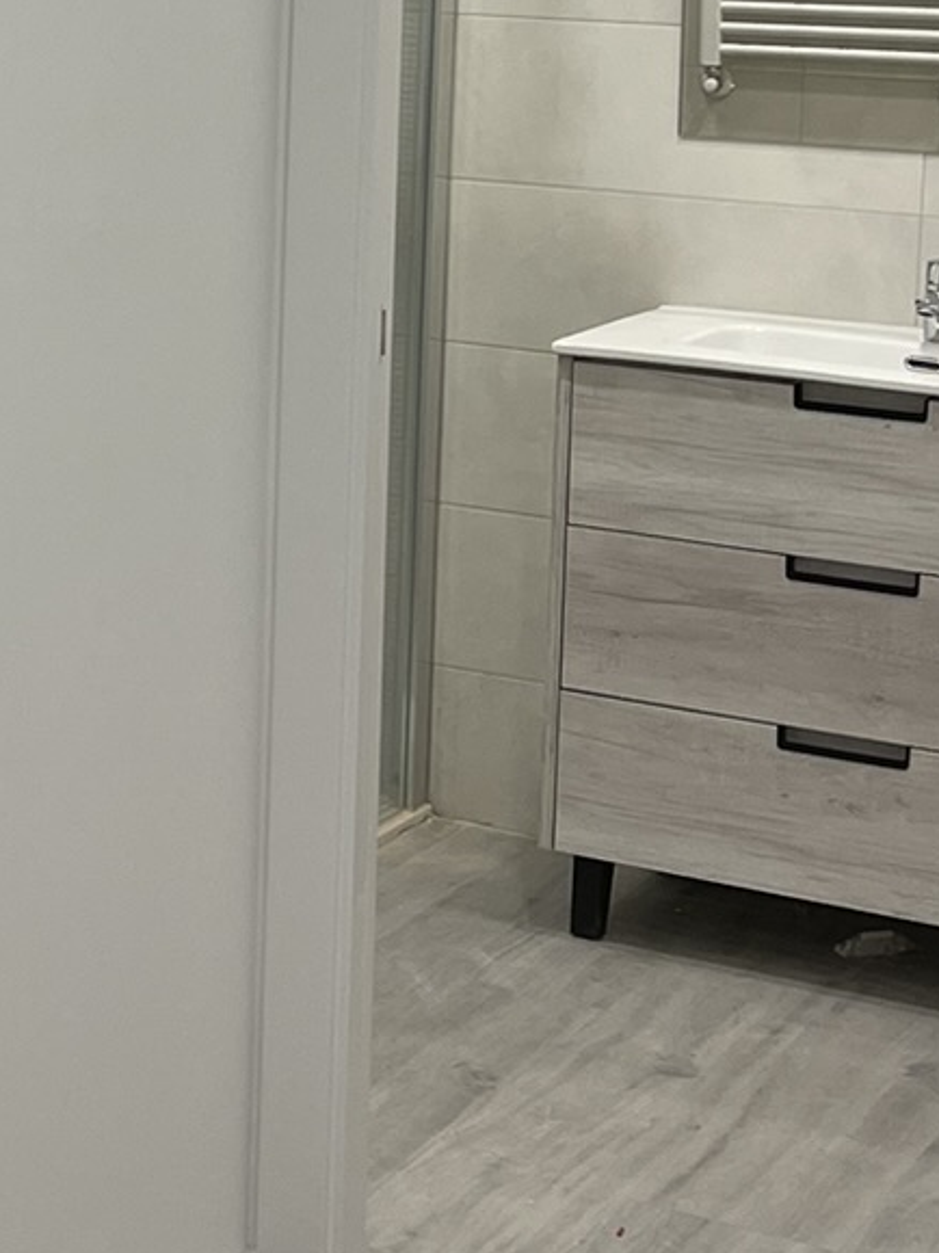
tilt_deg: -4.2
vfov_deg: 20.7
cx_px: -279
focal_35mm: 92
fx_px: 3329
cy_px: 50
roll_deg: -1.0
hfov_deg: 15.3
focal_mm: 5.1
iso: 100
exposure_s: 1/100
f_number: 1.6
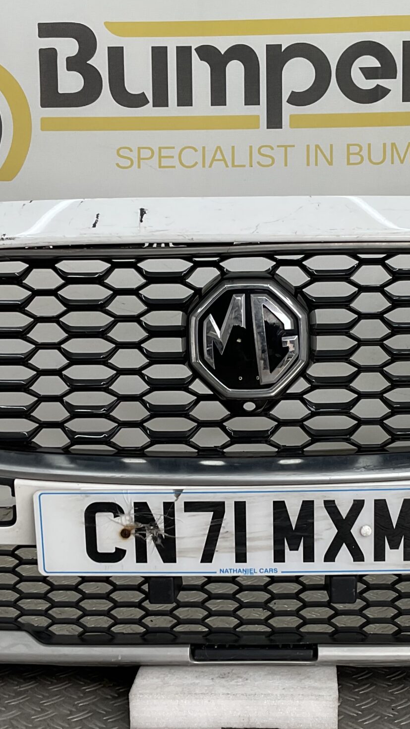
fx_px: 1063
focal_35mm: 55
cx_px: 262
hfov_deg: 21.8
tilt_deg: -8.8
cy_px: 393
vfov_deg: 37.8
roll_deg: -1.0
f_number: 1.8
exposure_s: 1/215
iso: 16
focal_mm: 3
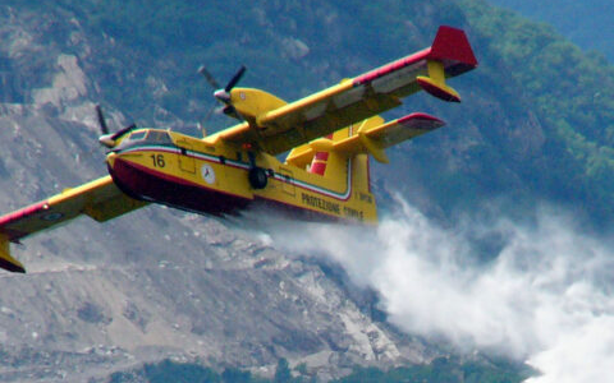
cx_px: 458
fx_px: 17051
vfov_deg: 1.3
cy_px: 343
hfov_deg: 2.1
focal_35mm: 1019
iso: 200
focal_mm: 72
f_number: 7.3
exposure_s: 1/1000
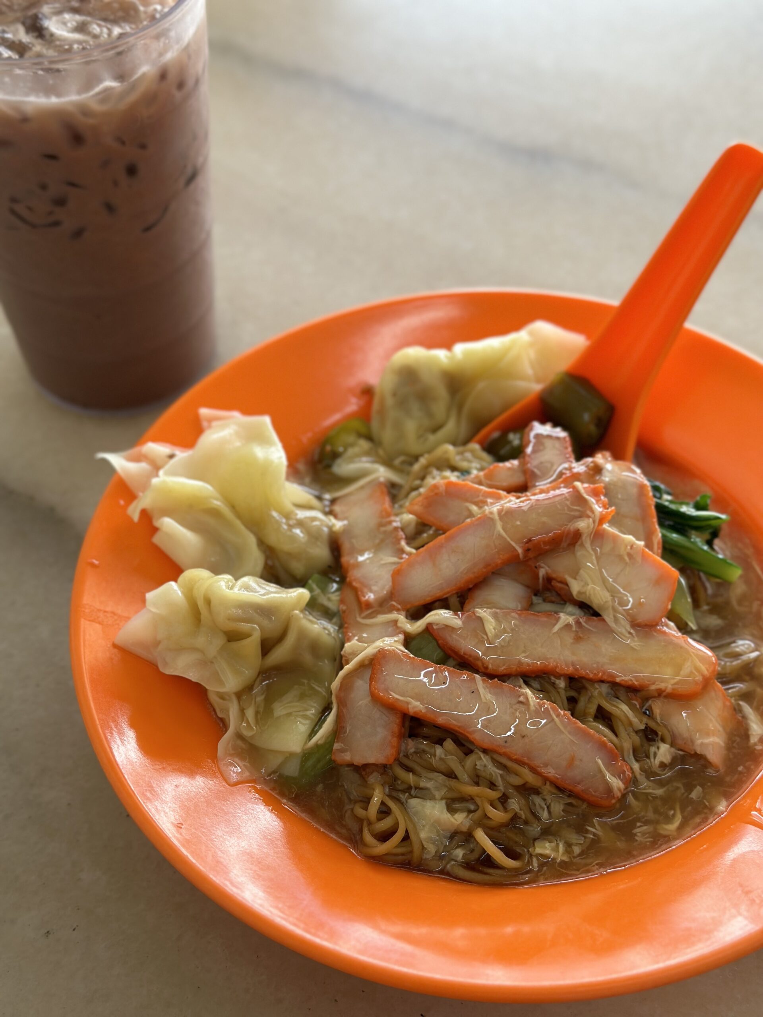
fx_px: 1411
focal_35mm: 48
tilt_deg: -51.5
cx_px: 382
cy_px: 508
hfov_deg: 30.3
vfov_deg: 39.7
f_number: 1.78
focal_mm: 6.86
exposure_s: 1/150
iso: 80
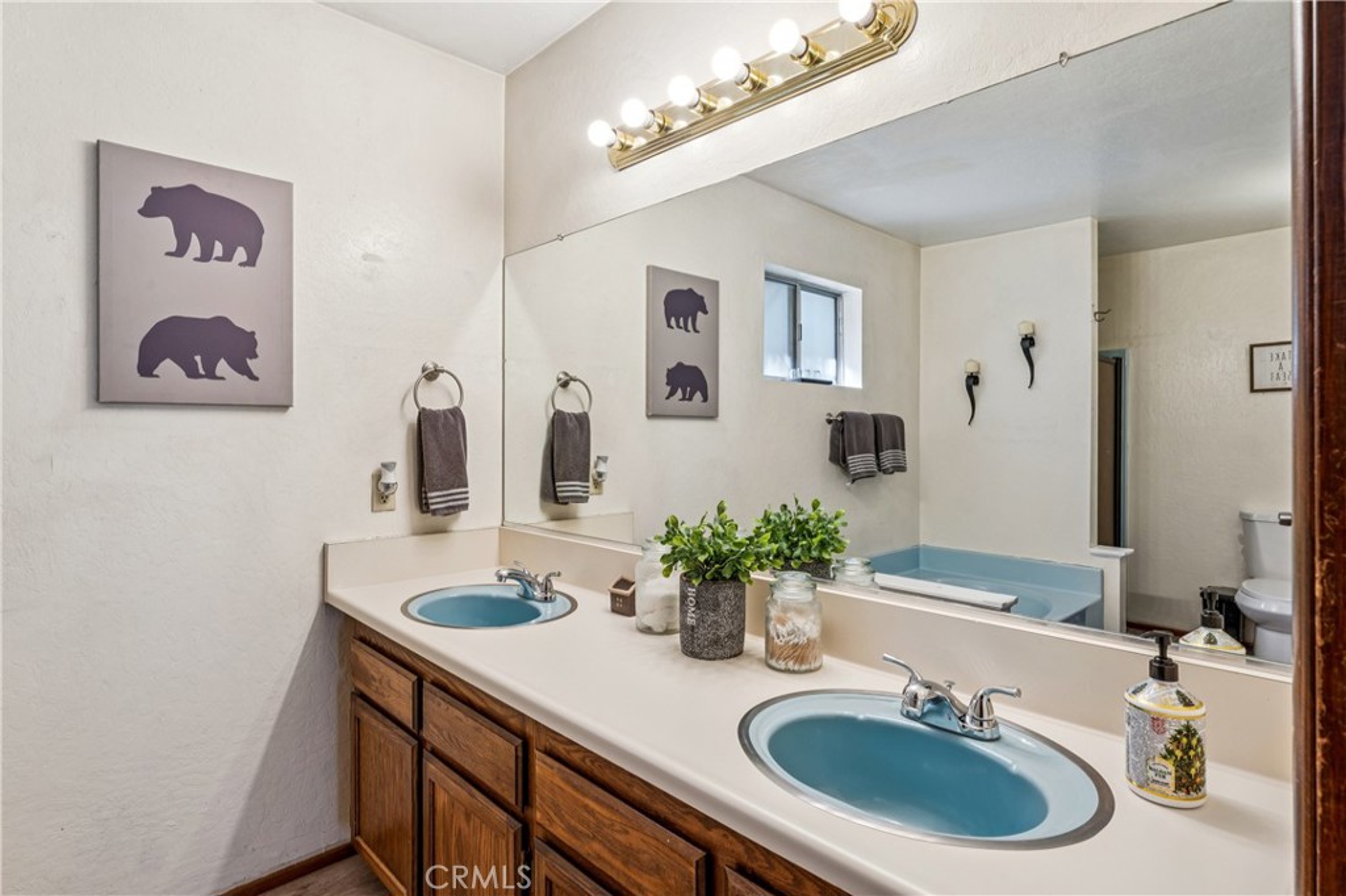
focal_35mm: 18
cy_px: 448
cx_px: 673
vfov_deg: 67.1
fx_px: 676
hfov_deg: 89.7
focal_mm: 18.1
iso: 100
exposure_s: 1/2.5
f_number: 13
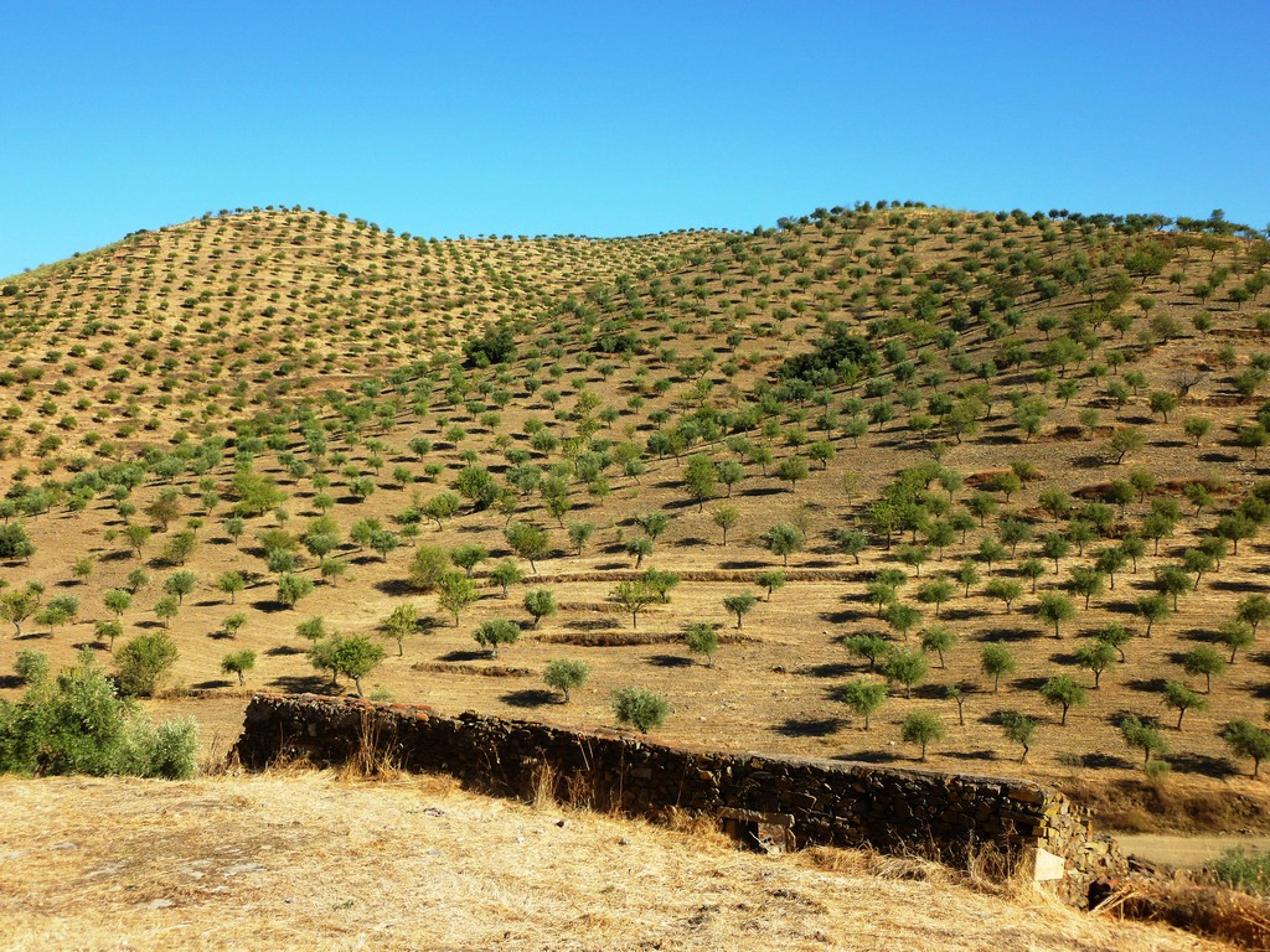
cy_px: 476
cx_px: 635
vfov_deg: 39.7
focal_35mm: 36
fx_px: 1321
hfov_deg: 51.4
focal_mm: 6.5
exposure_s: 1/640
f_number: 3.6
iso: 100
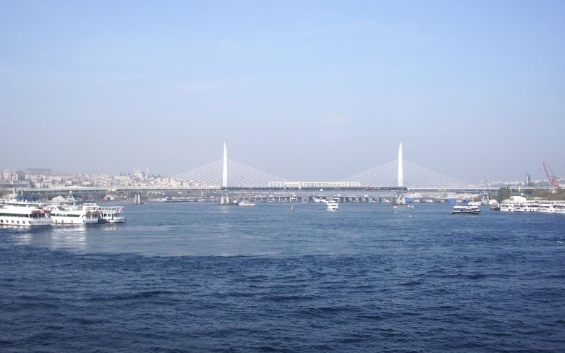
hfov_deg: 51.5
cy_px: 163
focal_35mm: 38
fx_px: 585
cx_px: 283
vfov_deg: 33.6
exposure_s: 1/400
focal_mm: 5.8
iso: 50
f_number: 4.3
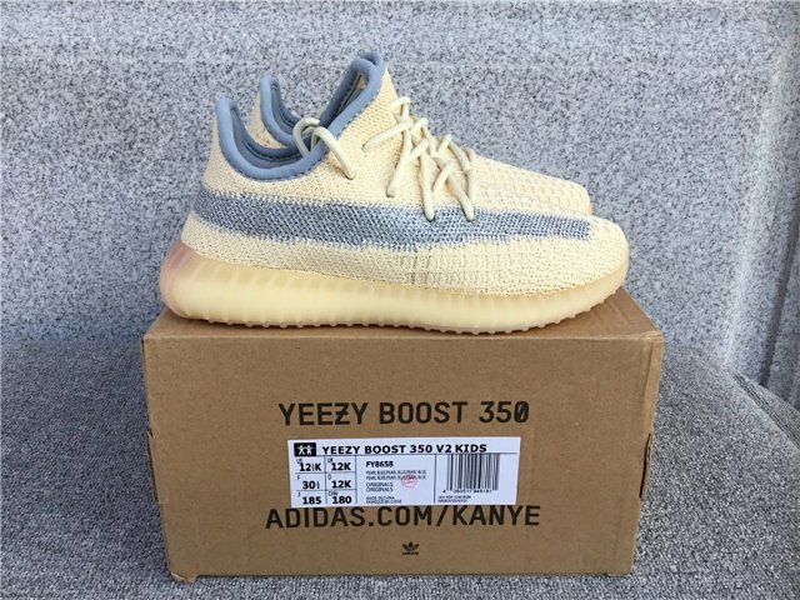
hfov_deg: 58.4
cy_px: 300
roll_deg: -0.8
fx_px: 716
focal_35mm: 31
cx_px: 400
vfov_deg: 45.4
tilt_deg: -21.1
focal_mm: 3.3
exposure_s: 1/272
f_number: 2.4
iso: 25
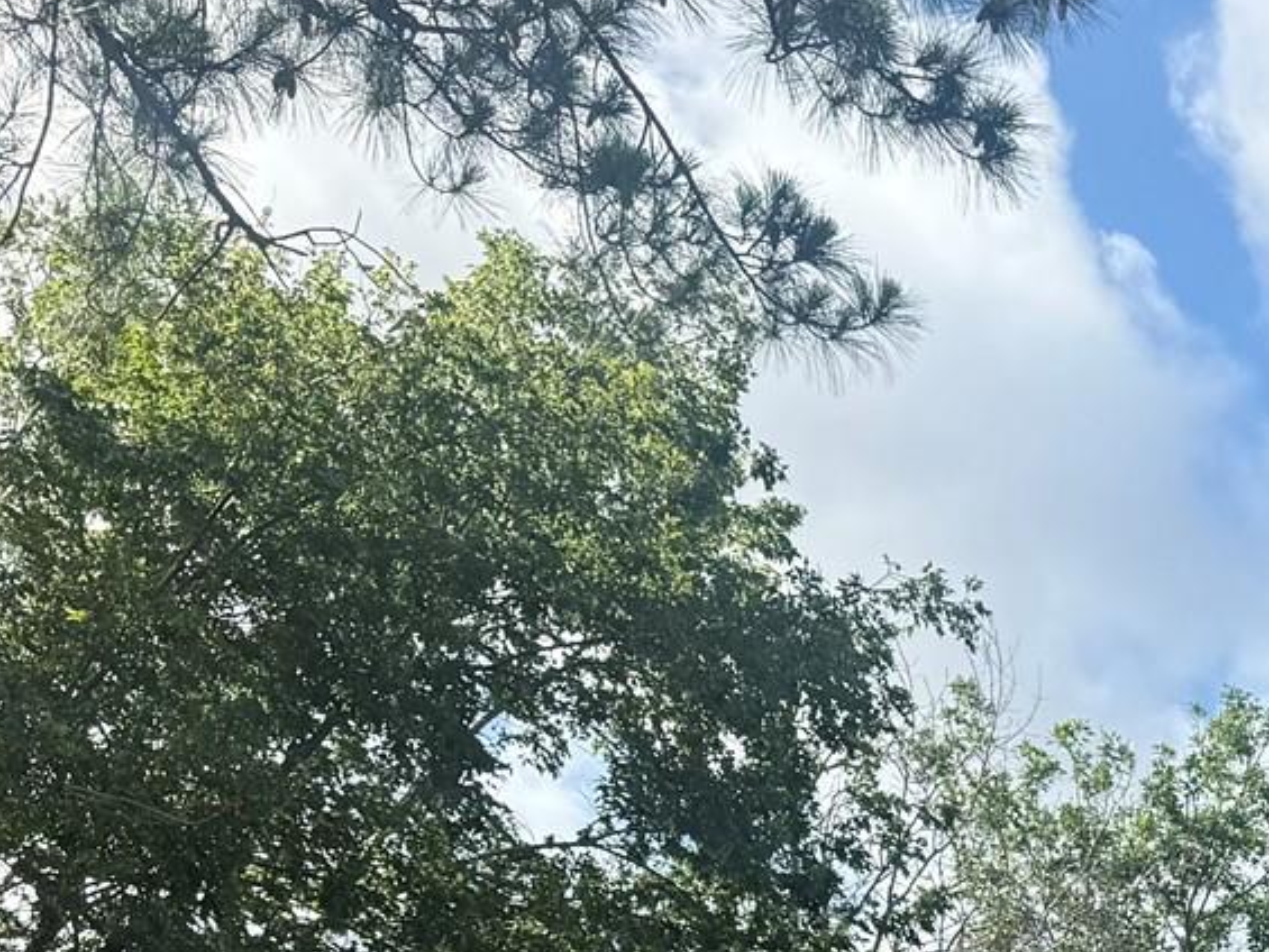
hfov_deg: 19.5
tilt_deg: +4.2
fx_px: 3190
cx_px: 1929
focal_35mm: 87
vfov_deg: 15.1
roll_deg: +0.1
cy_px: 1617
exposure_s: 1/2611
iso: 80
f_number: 1.78
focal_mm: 6.76
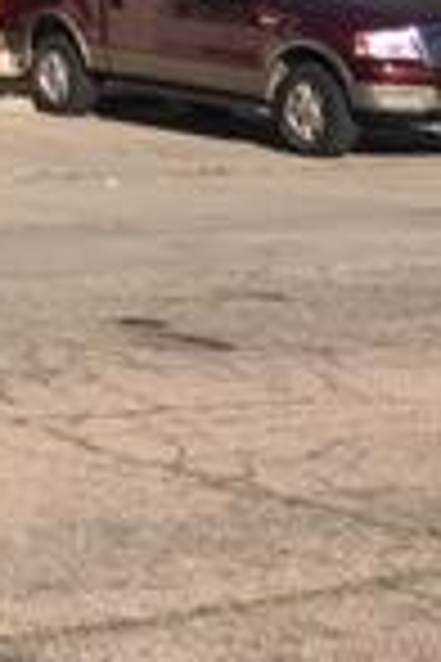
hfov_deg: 9.3
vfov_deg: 14.9
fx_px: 2407
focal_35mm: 131
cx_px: -634
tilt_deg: +4.0
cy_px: -203
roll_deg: -0.2
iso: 25
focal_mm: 4.15
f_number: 2.2
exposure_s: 1/1832
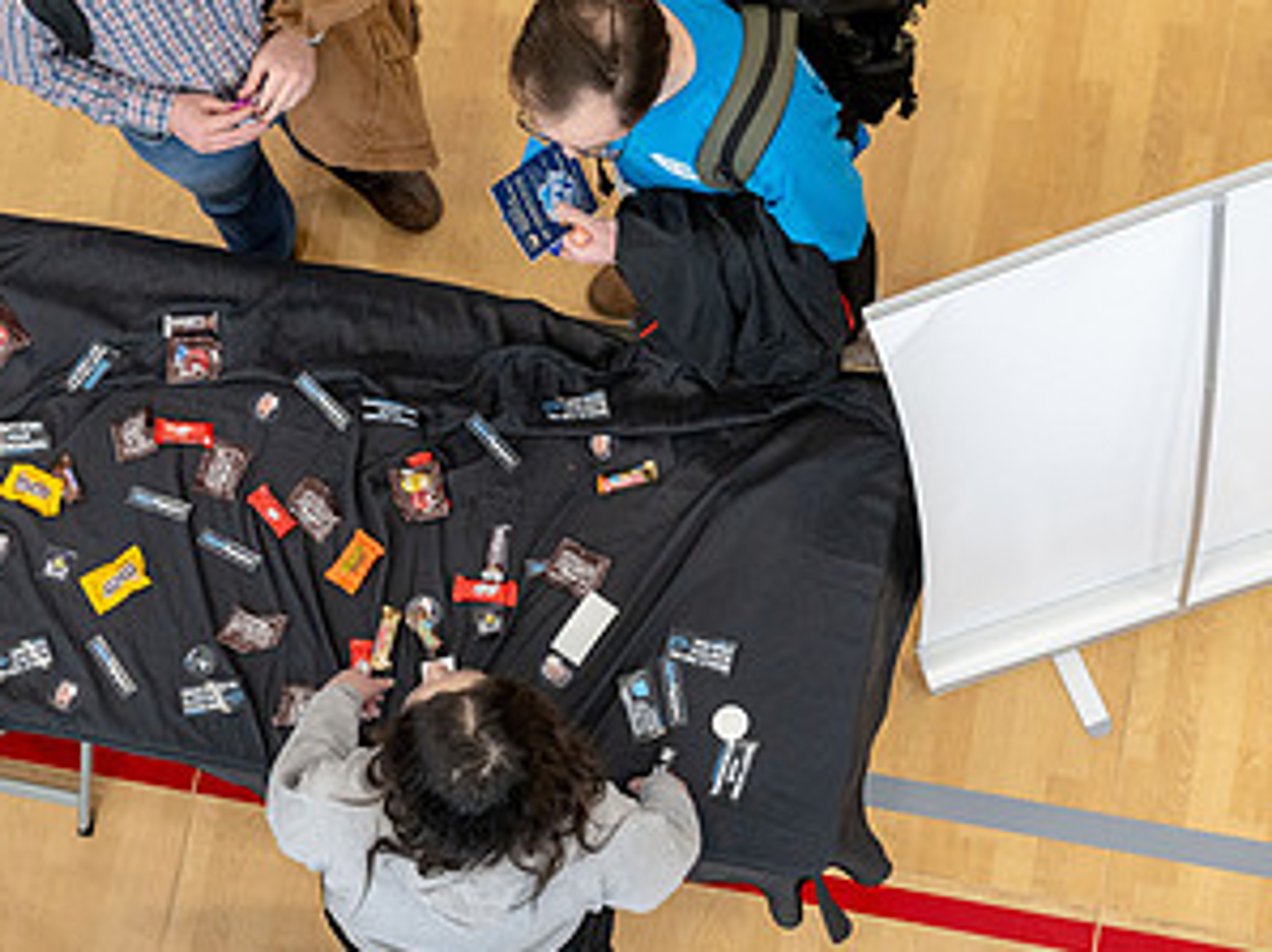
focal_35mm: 93
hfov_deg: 21.0
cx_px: 394
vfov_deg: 15.8
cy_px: 239
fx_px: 3415
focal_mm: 47
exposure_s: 1/125
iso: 640
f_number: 5
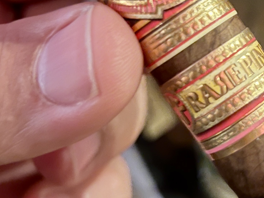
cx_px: 238
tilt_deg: -44.9
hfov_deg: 23.2
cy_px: 57
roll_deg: +2.5
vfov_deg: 17.9
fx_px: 625
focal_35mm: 82
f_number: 1.5
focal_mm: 5.7
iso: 640
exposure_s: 1/9
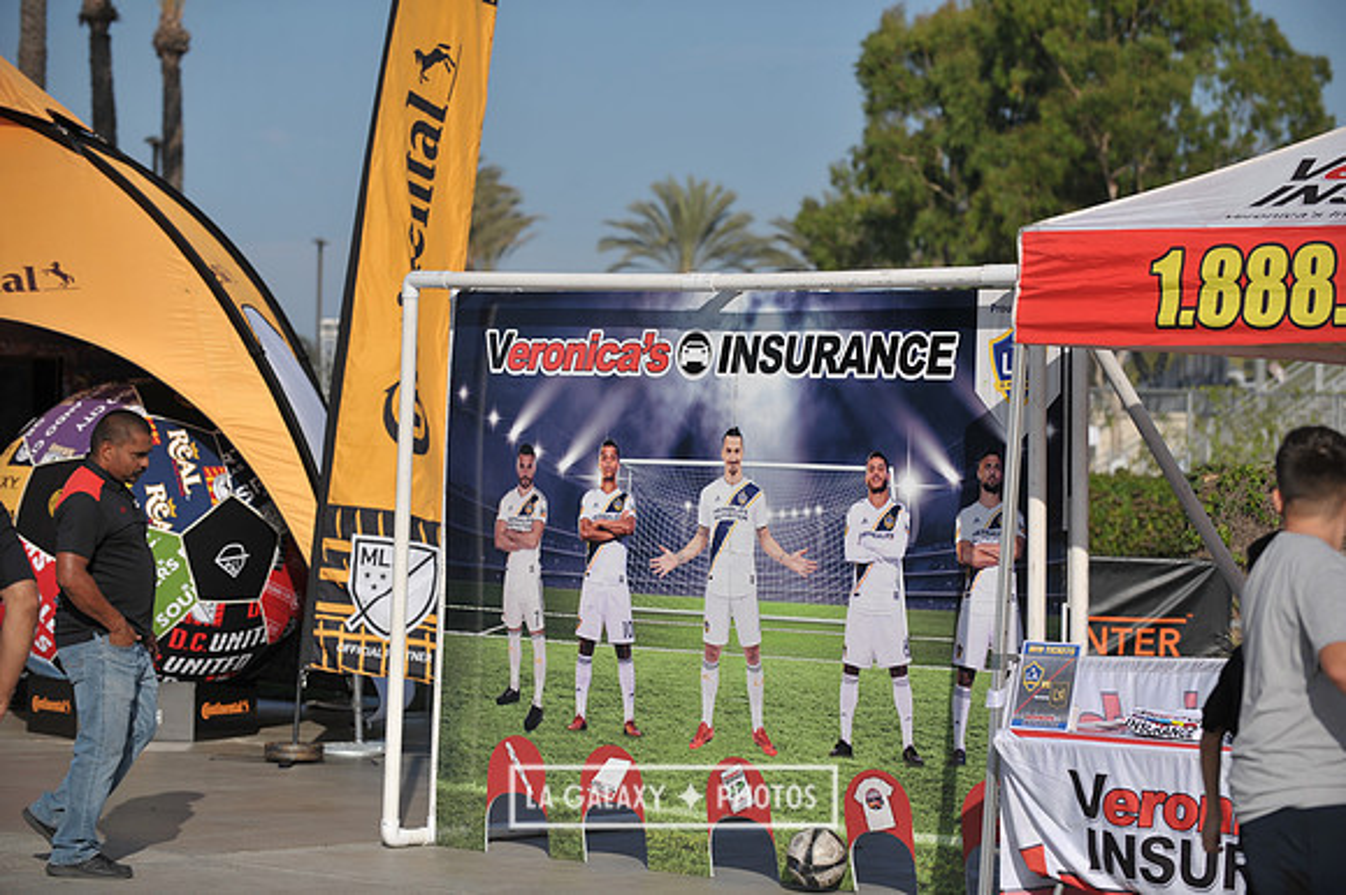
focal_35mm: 110
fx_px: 4110
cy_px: 448
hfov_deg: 18.6
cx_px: 673
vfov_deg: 12.4
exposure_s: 1/4000
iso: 250
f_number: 4.5
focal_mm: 110
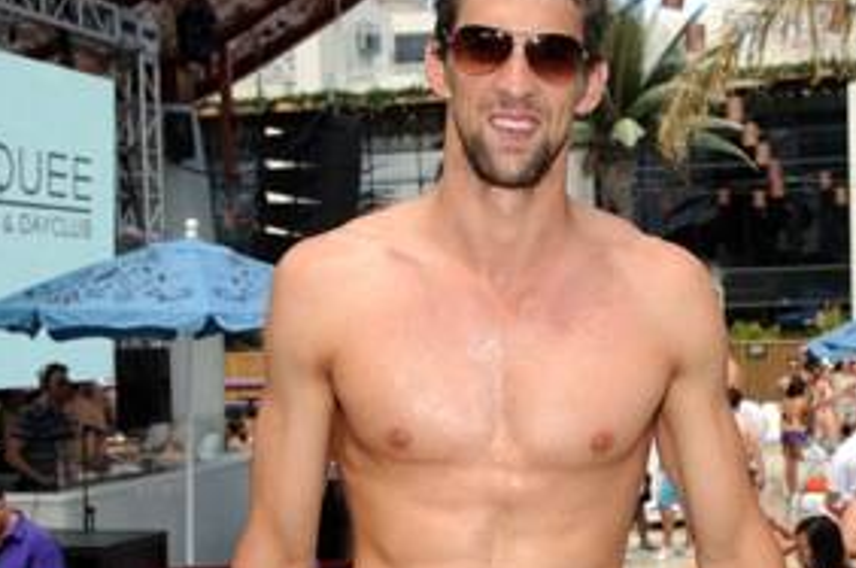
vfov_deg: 20.1
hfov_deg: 29.9
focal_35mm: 67
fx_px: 1590
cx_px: 586
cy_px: 425
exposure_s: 1/250
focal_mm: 32
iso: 200
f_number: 6.3
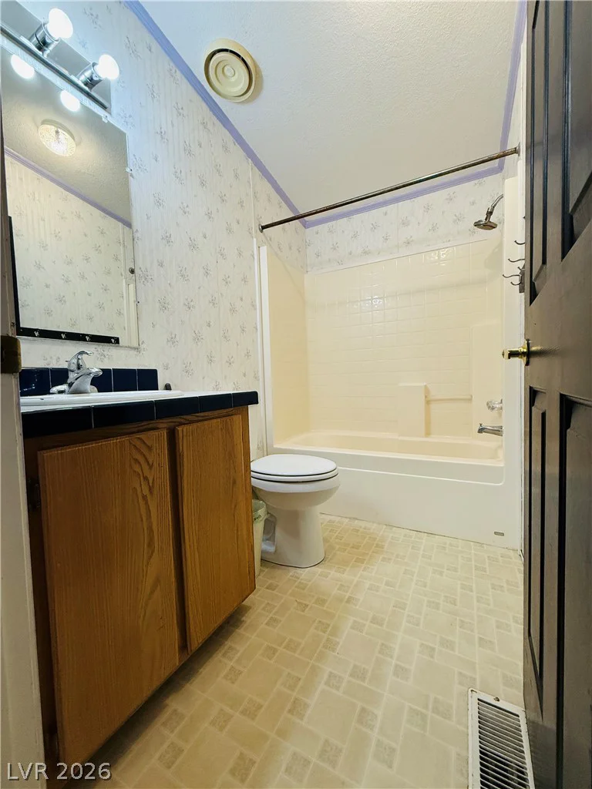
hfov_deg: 85.7
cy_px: 394
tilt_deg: -2.0
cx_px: 296
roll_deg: +1.4
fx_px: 319
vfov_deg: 102.1
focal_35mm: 14
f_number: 2.2
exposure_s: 1/120
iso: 320
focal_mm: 2.22
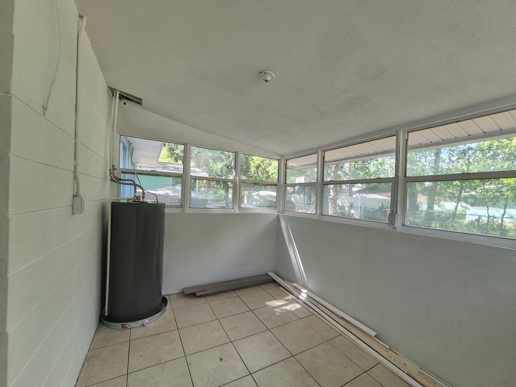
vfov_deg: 85.7
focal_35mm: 14
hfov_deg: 102.0
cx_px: 268
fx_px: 209
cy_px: 196
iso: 64
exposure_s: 1/120
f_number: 2.2
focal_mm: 1.74
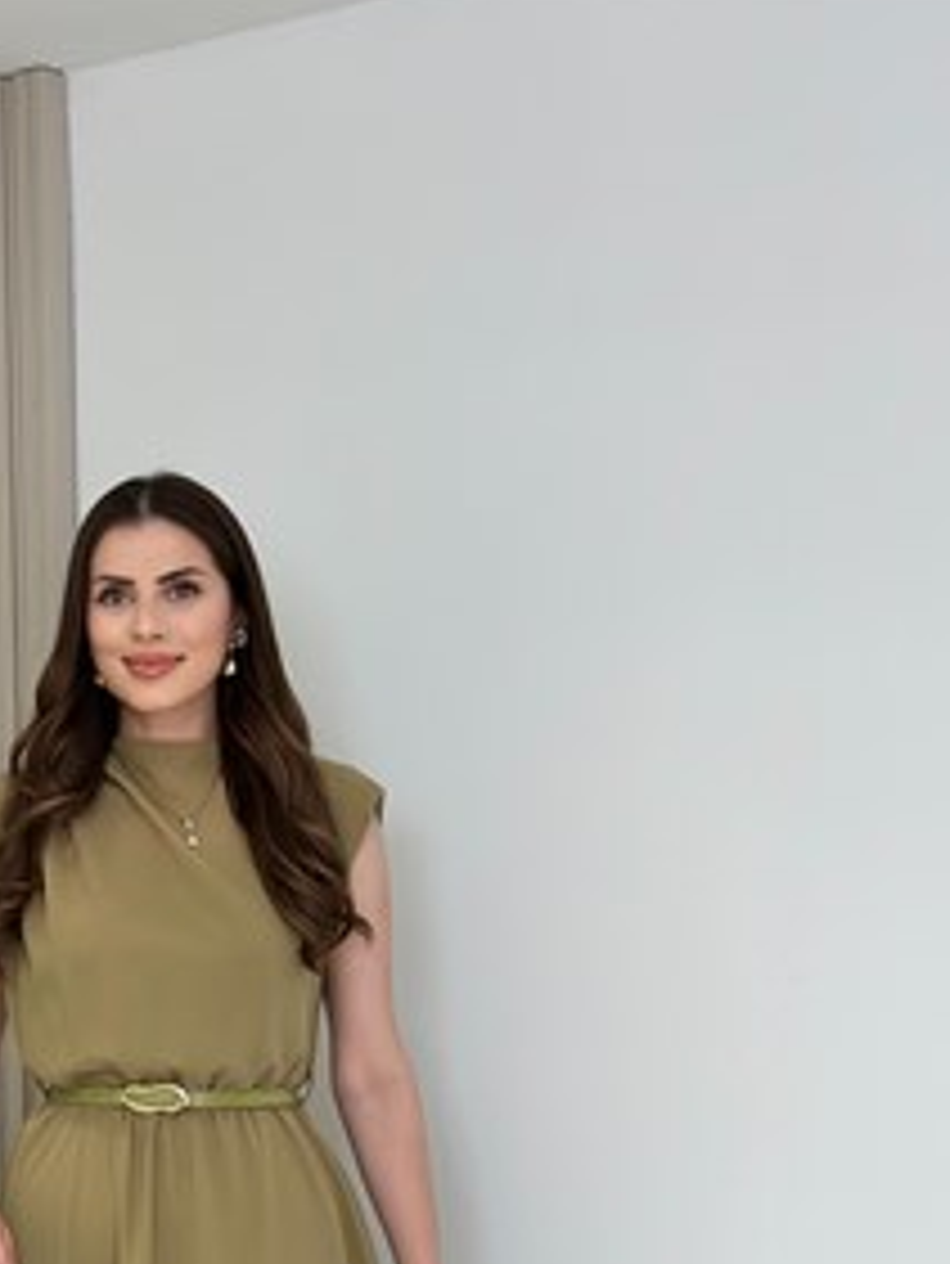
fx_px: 3327
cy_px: 1167
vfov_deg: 21.0
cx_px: 212
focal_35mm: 91
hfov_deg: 16.2
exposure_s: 1/299
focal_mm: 6.86
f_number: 1.78
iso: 80
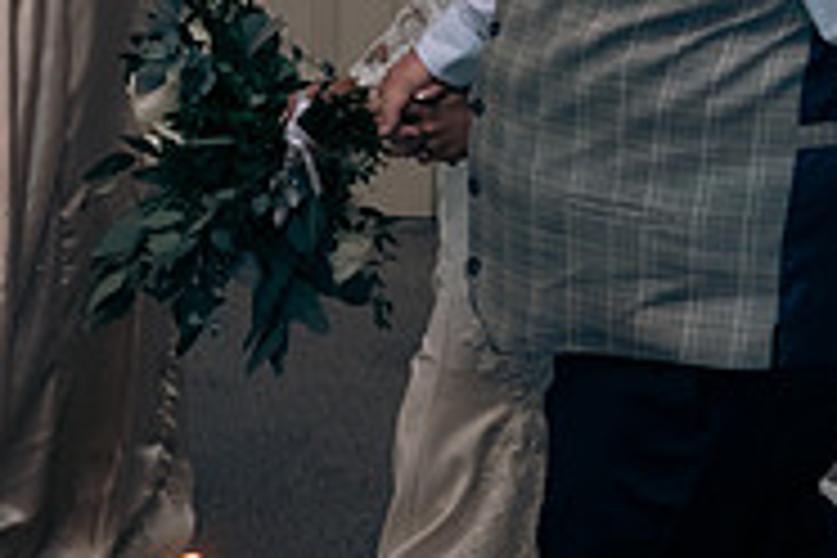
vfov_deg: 9.9
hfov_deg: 14.9
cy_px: -65
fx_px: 3185
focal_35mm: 137
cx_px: 549
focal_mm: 44
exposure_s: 1/160
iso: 1000
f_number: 3.5
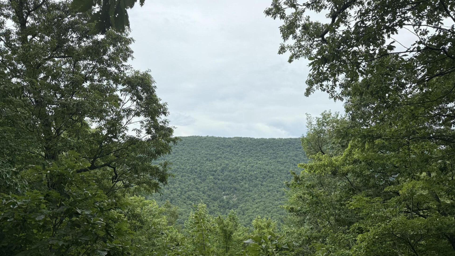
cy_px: 161
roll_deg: -0.5
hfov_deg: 69.9
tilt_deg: +5.1
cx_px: 226
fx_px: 326
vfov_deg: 42.5
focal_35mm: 27
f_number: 1.78
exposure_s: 1/3584
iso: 80
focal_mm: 6.76
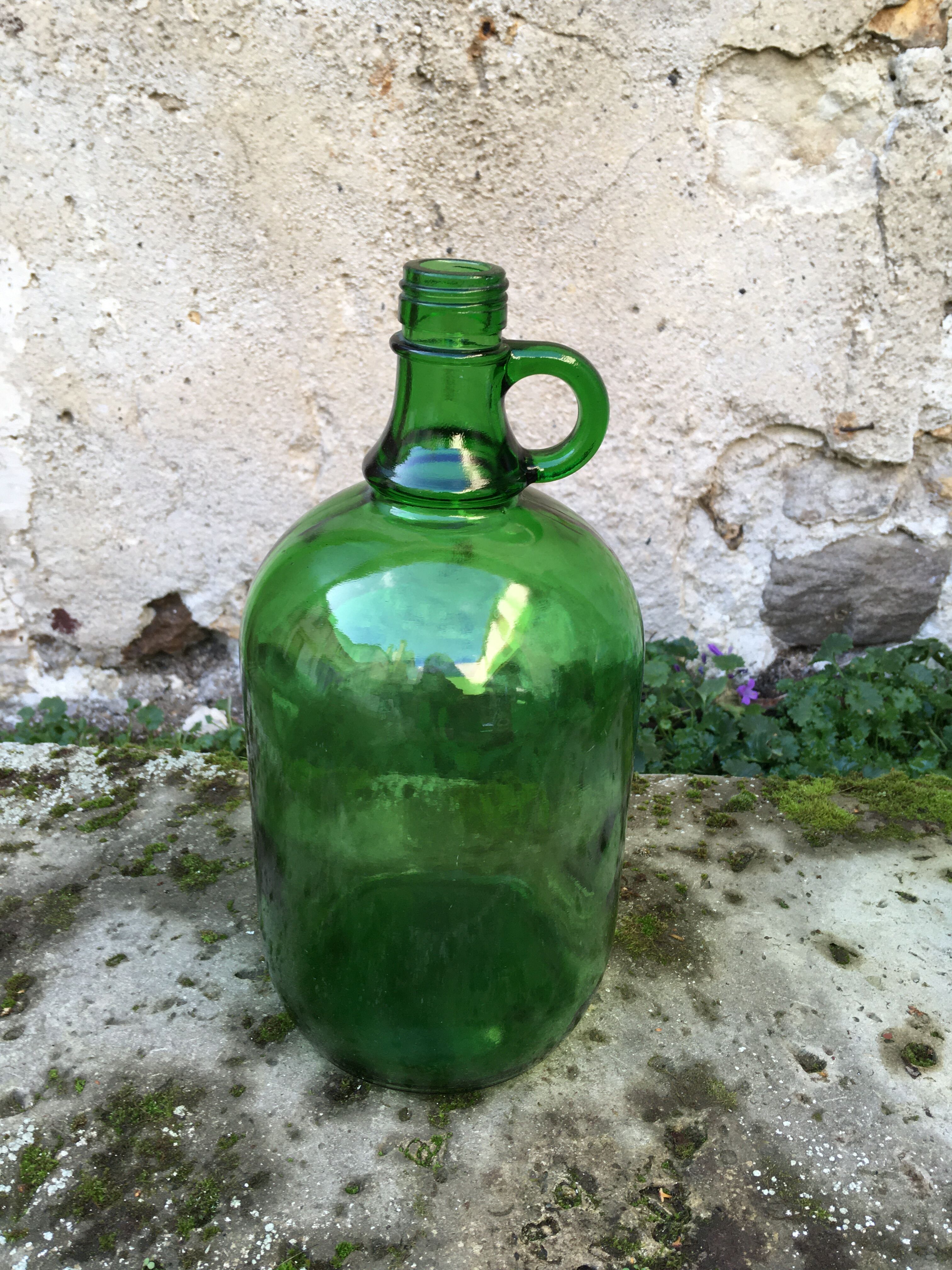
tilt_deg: -28.1
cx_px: 476
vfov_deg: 61.7
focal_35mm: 29
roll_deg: -0.9
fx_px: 1063
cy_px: 635
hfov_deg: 48.2
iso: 40
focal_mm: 4.15
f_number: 2.2
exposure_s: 1/100
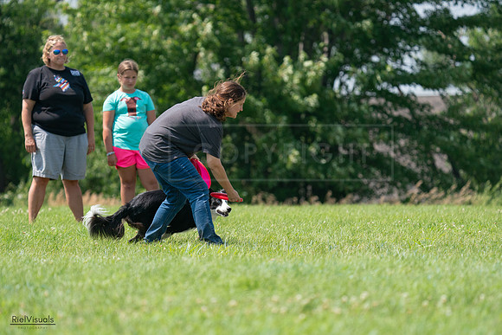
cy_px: 168
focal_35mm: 309
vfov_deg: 4.5
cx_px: 251
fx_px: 4310
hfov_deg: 6.7
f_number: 6.3
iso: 1600
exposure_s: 1/4000
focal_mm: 309
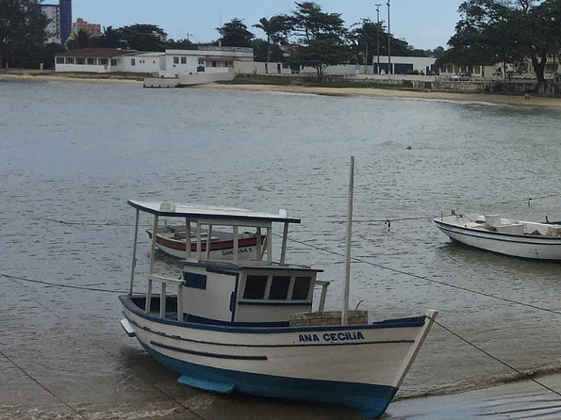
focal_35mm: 78
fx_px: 1264
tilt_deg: -5.7
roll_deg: -1.8
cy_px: 216
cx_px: 718
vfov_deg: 18.9
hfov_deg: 22.5
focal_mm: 4.15
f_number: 2.2
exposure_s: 1/3597
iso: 32
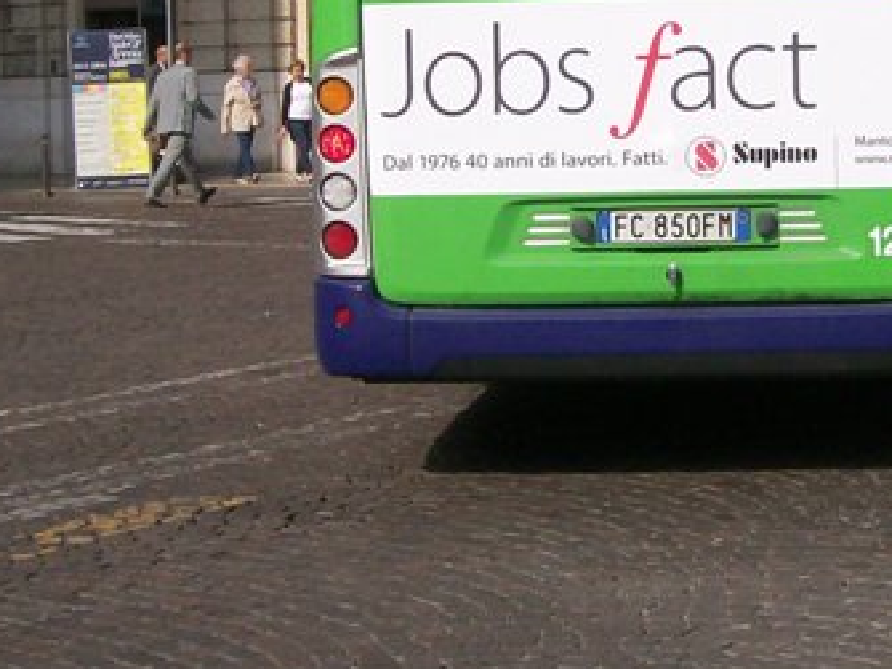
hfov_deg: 19.8
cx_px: 618
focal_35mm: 99
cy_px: 87
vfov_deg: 14.8
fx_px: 2550
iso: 80
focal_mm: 6
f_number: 4.8
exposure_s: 1/1007
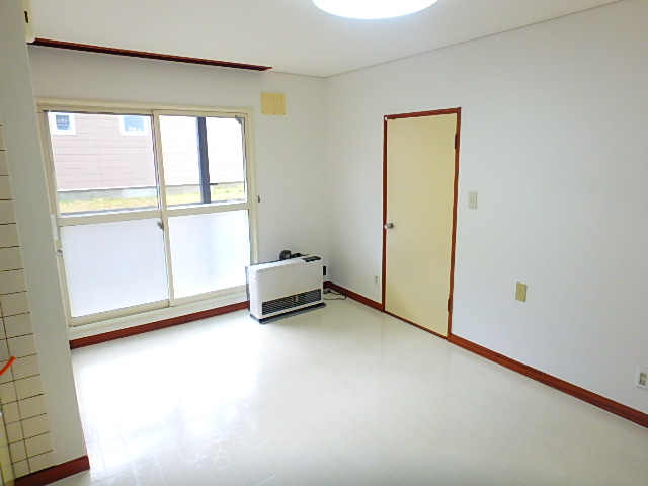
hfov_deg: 79.0
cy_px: 243
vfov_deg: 63.4
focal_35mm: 21
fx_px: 393
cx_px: 324
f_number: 3.5
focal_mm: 3.7
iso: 200
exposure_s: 1/40
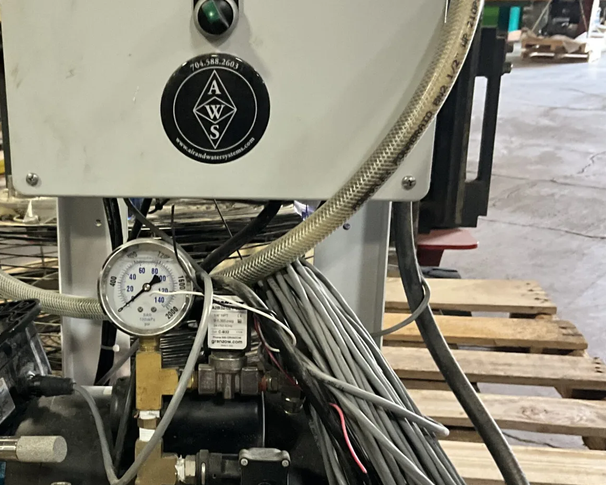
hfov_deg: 37.2
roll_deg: +0.8
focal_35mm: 49
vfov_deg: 30.8
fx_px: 879
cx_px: 157
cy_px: 276
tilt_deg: -18.6
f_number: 1.8
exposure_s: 1/51
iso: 320
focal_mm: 3
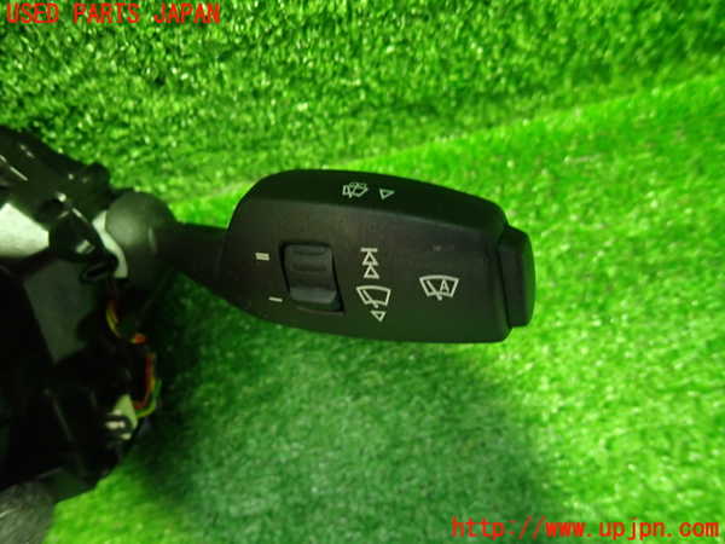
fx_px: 524
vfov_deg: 54.9
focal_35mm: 25
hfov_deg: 69.4
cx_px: 362
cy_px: 272
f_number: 2
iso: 500
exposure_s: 1/30
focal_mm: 4.5
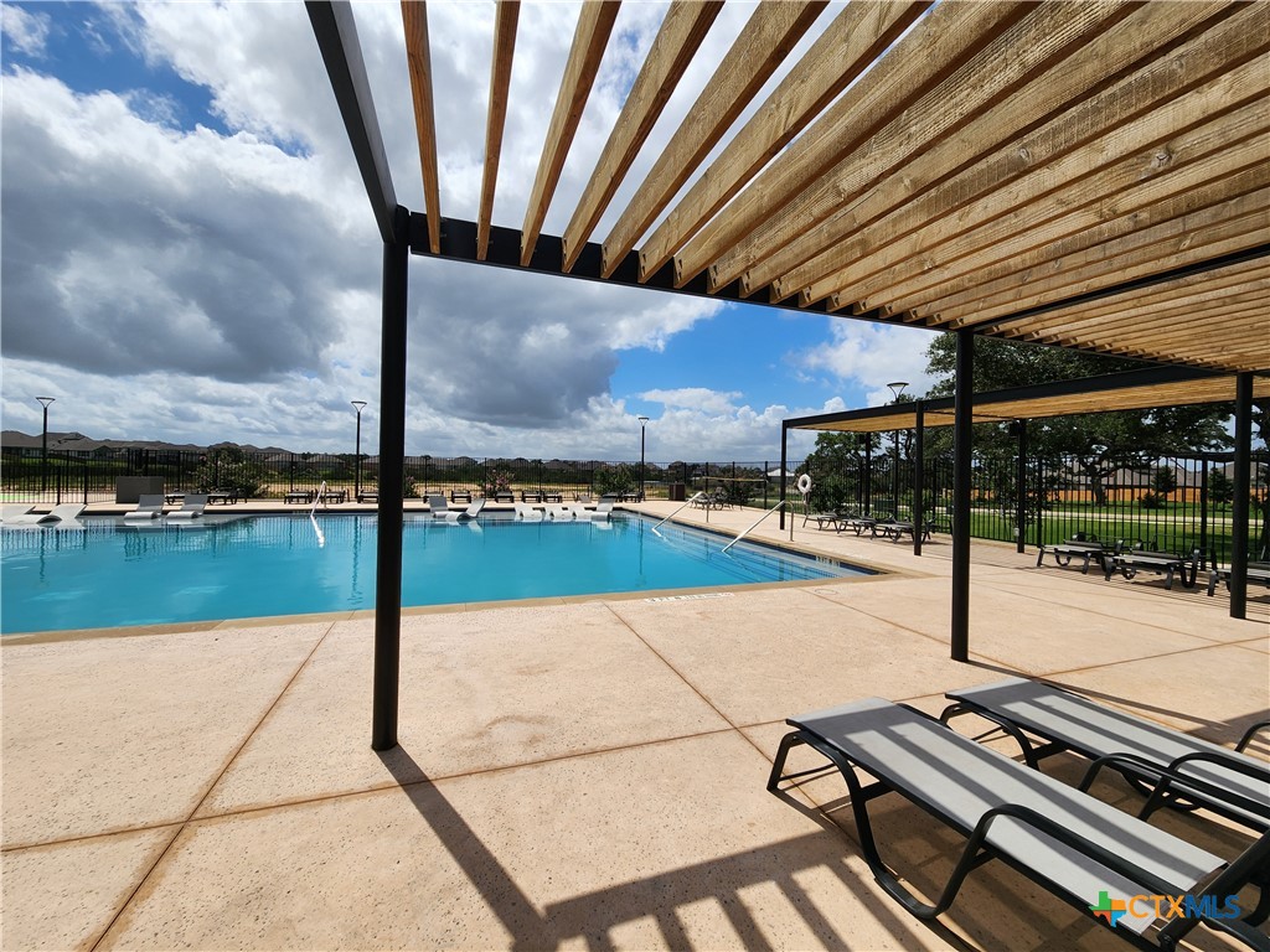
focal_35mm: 13
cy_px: 476
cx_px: 635
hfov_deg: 106.2
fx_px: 477
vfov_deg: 89.9
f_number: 2.2
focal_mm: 2.2
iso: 50
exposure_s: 1/5108
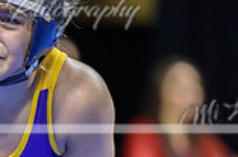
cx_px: -52
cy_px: 211
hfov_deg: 2.5
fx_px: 5377
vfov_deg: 1.7
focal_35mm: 815
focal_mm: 190
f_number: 2.8
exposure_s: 1/800
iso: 2500
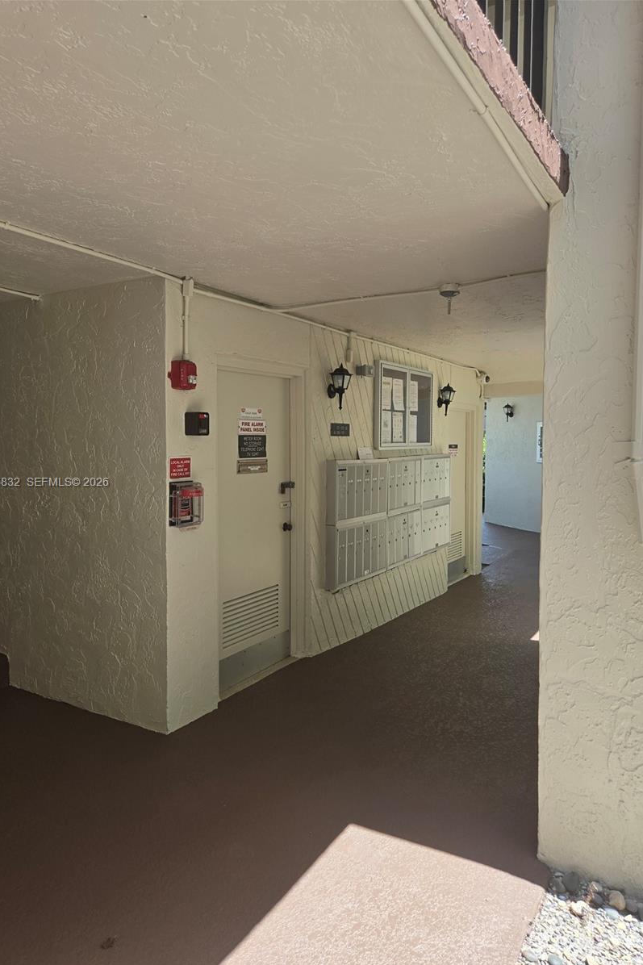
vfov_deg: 73.8
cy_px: 483
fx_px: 643
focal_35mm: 24
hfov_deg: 53.1
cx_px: 323
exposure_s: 1/992
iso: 80
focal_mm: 5.4
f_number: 1.8
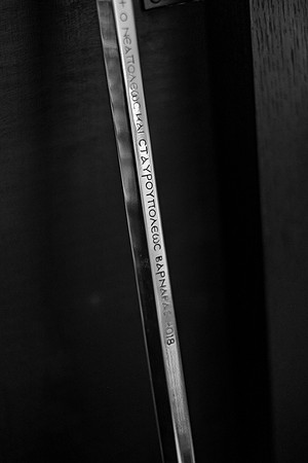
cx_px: 154
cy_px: 232
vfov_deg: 37.5
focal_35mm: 53
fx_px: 680
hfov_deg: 25.5
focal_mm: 35
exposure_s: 1/50
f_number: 1.4
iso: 640
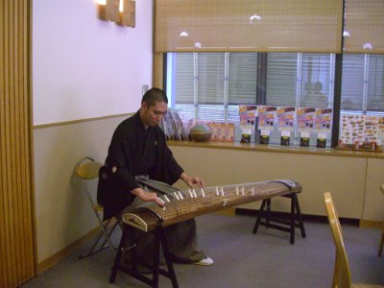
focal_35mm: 38
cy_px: 144
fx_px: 422
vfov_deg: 37.7
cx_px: 192
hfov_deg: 49.0
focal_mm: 7.9
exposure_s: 1/80
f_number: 2.8
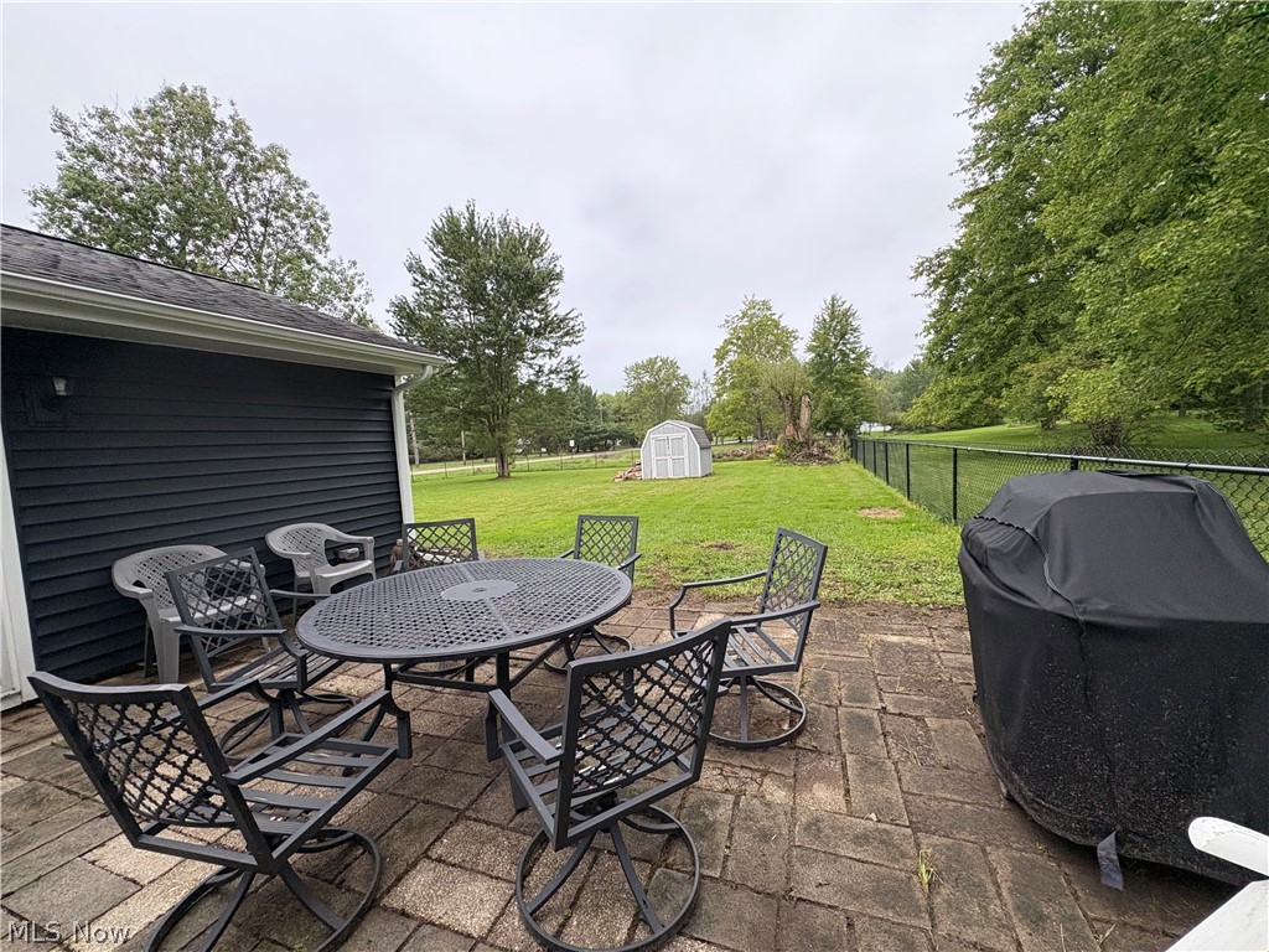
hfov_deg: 102.1
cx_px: 634
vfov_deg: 85.7
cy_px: 476
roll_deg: +3.3
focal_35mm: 14
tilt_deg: -3.9
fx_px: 513
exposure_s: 1/91
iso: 250
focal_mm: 2.22
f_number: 2.2
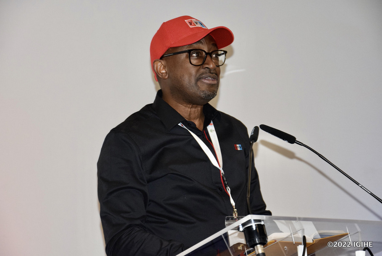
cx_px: 191
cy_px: 128
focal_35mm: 112
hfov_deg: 18.2
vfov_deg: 12.2
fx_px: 1195
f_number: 5.3
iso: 1100
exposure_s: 1/60
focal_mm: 75
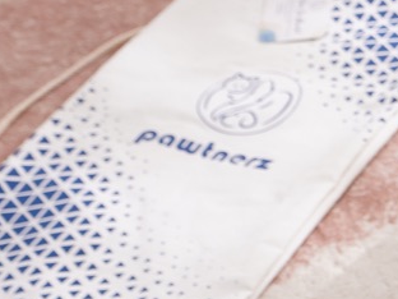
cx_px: 911
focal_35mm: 194
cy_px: 123
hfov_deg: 9.3
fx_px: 2231
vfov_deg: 7.7
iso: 200
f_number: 4
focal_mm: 35
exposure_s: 1/125
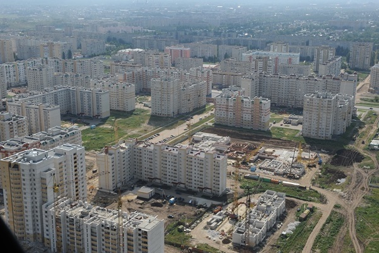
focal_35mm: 48
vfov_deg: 28.0
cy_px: 126
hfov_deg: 41.1
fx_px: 505
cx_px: 190
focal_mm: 48
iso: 400
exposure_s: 1/500
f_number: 14
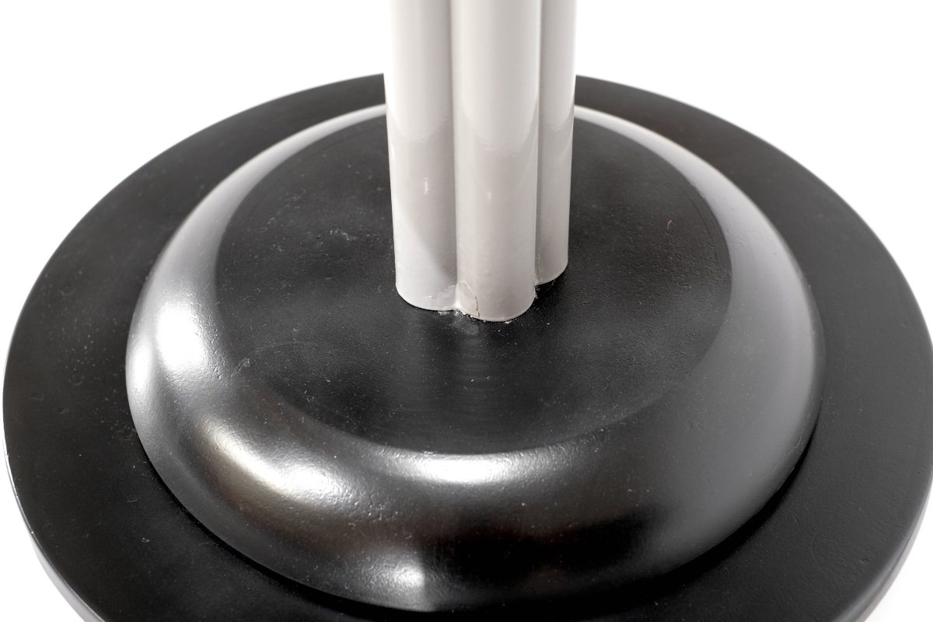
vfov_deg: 25.5
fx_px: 1373
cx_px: 466
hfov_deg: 37.5
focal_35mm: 53
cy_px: 311
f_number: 4
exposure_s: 1/30
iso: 800
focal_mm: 35
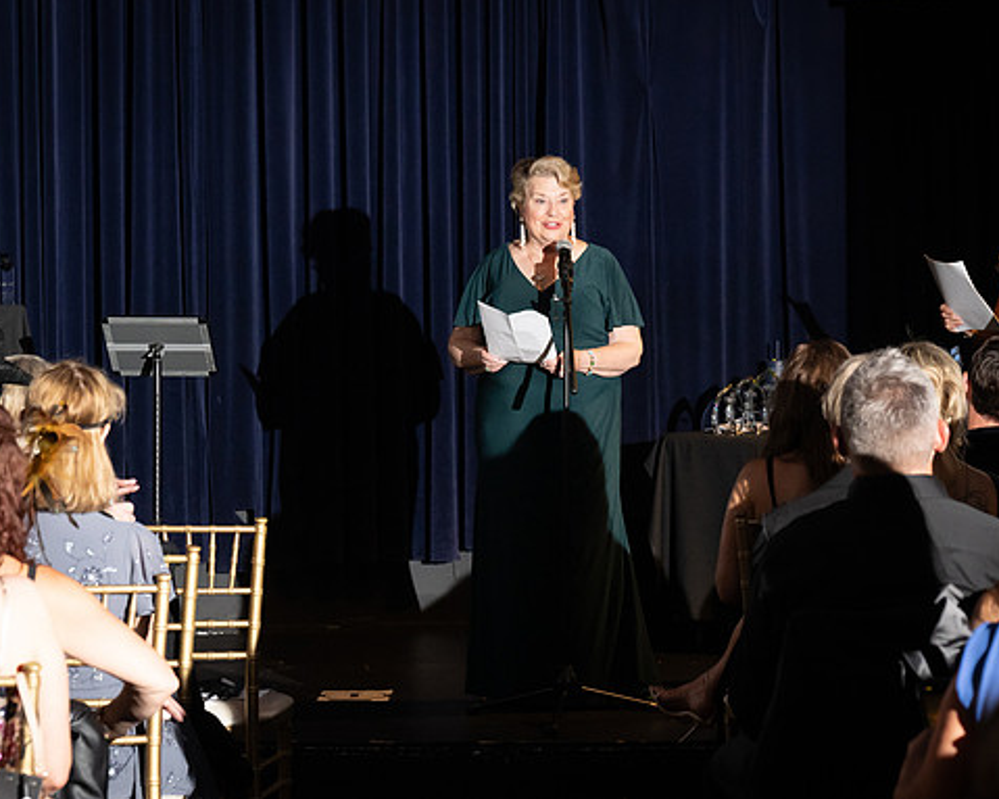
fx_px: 3961
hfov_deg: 14.4
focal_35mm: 134
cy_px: 398
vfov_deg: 11.5
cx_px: 490
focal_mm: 79
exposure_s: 1/200
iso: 2500
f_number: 4.5
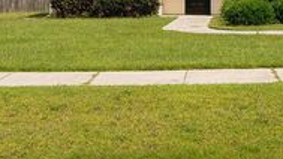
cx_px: 221
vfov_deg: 15.1
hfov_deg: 26.4
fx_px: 592
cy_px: 9
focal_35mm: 79
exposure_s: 1/1600
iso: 320
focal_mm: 24
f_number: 7.1
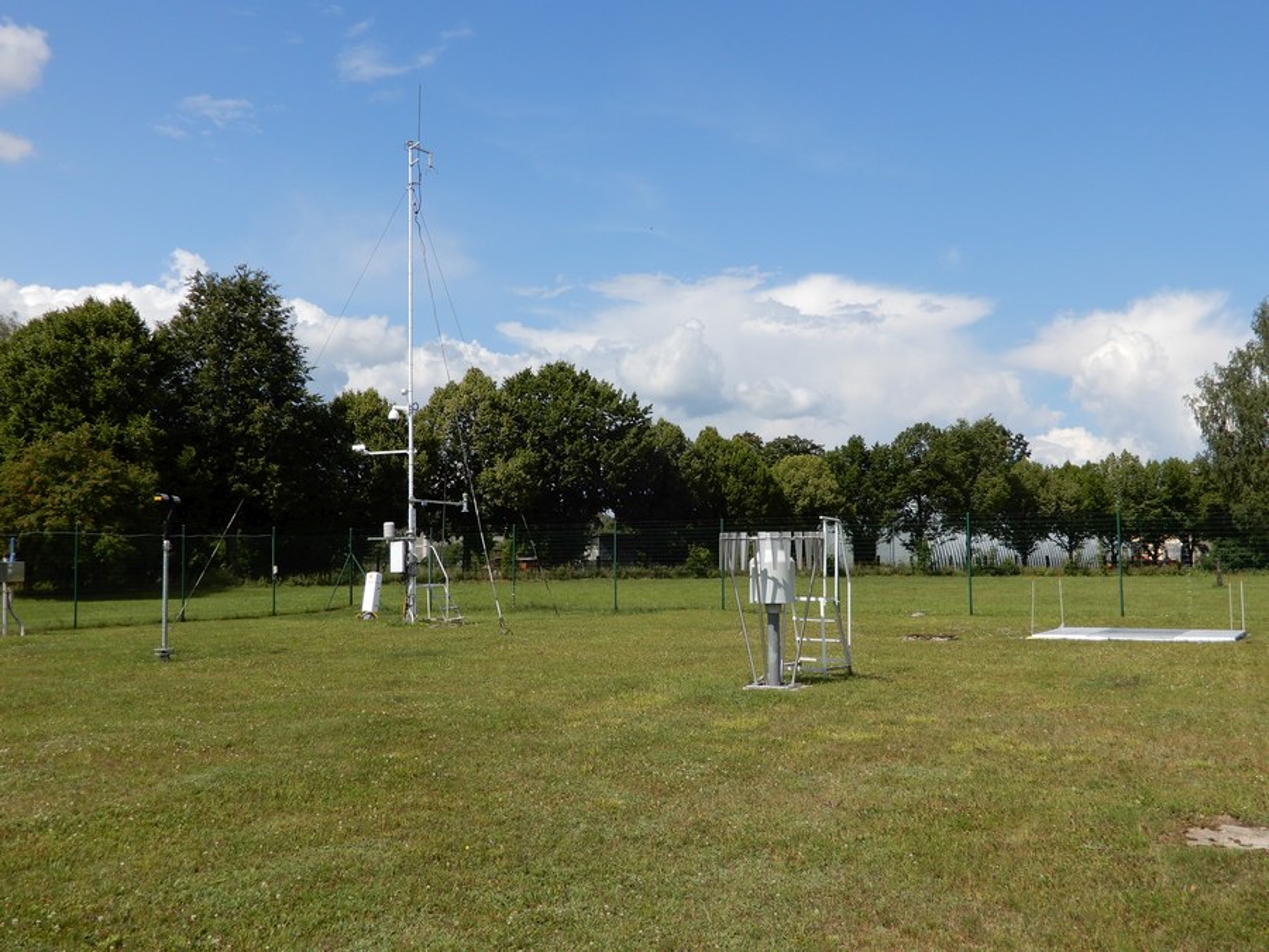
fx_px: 1283
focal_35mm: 35
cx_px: 634
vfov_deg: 40.7
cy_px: 476
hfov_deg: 52.6
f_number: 4
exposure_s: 1/1250
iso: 80
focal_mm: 6.2
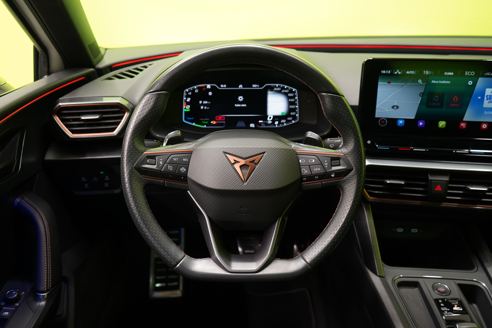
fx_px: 424
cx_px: 246
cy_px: 164
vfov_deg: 42.3
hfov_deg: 60.3
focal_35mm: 31
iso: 1250
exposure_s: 1/20
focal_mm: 31
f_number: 5
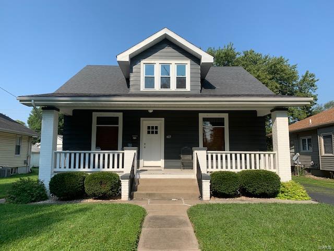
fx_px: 251
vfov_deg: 53.1
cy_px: 126
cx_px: 167
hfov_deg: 67.3
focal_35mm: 26
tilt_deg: +5.5
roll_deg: +0.1
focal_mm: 4.25
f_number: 1.8
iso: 25
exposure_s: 1/1916
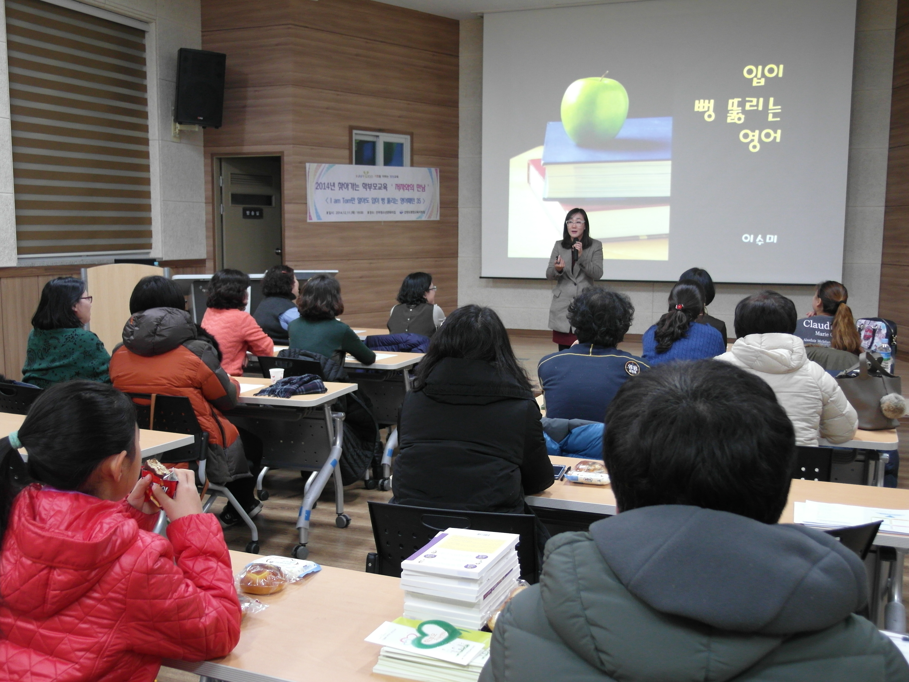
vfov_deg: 39.7
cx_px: 454
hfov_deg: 51.4
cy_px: 341
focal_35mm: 36
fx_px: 945
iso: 200
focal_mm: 7.8
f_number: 2
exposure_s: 1/30
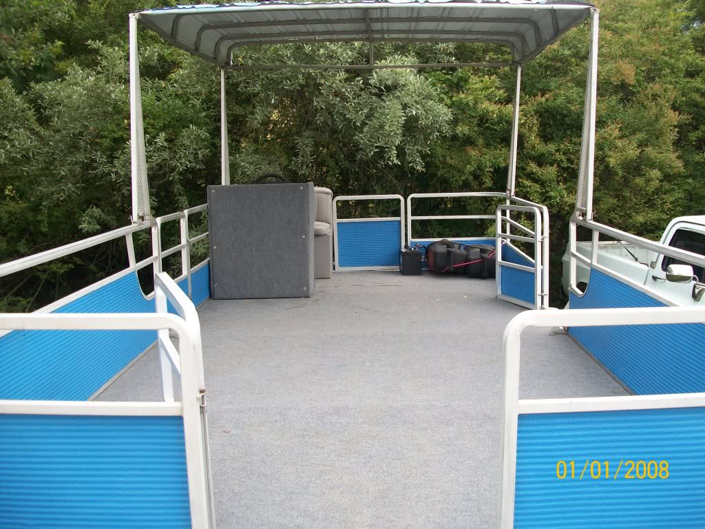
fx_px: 652
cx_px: 352
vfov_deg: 44.2
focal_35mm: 32
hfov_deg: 56.8
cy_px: 264
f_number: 2.9
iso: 80
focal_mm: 5.7
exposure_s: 1/200
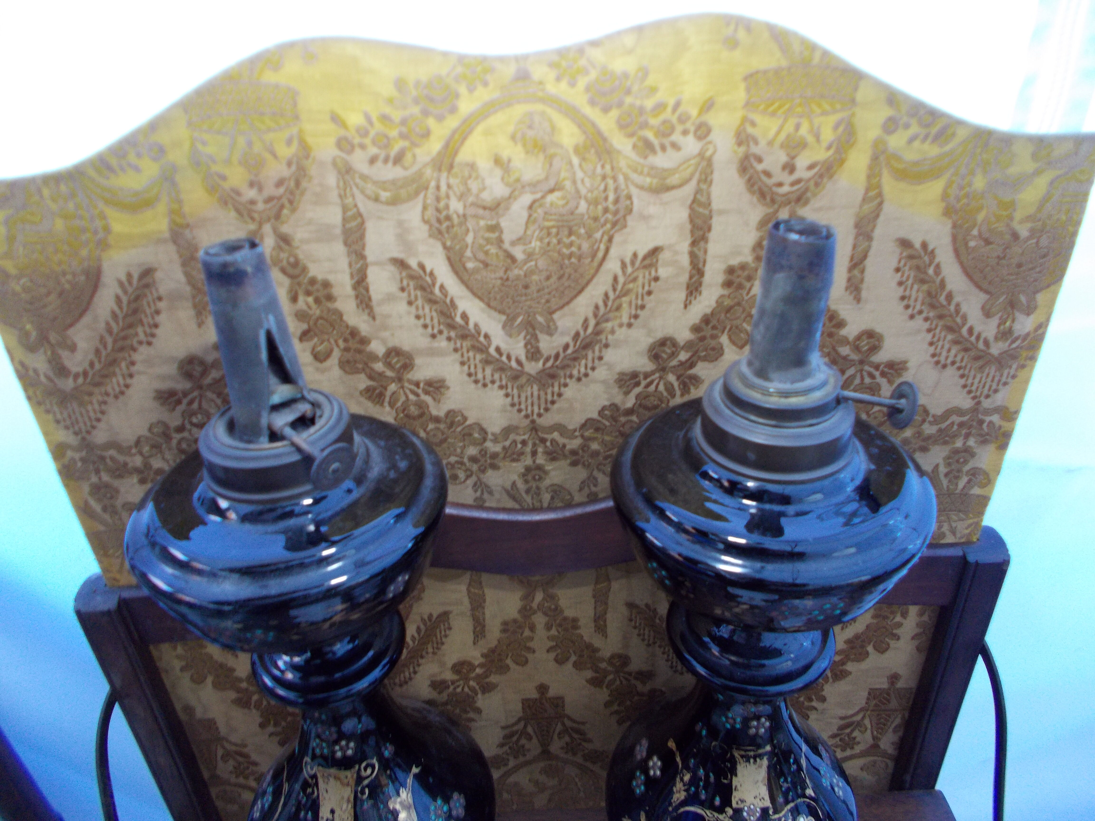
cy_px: 410
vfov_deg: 53.1
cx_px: 548
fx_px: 822
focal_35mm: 26
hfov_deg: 67.3
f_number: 3.2
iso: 200
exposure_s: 1/25
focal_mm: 4.6
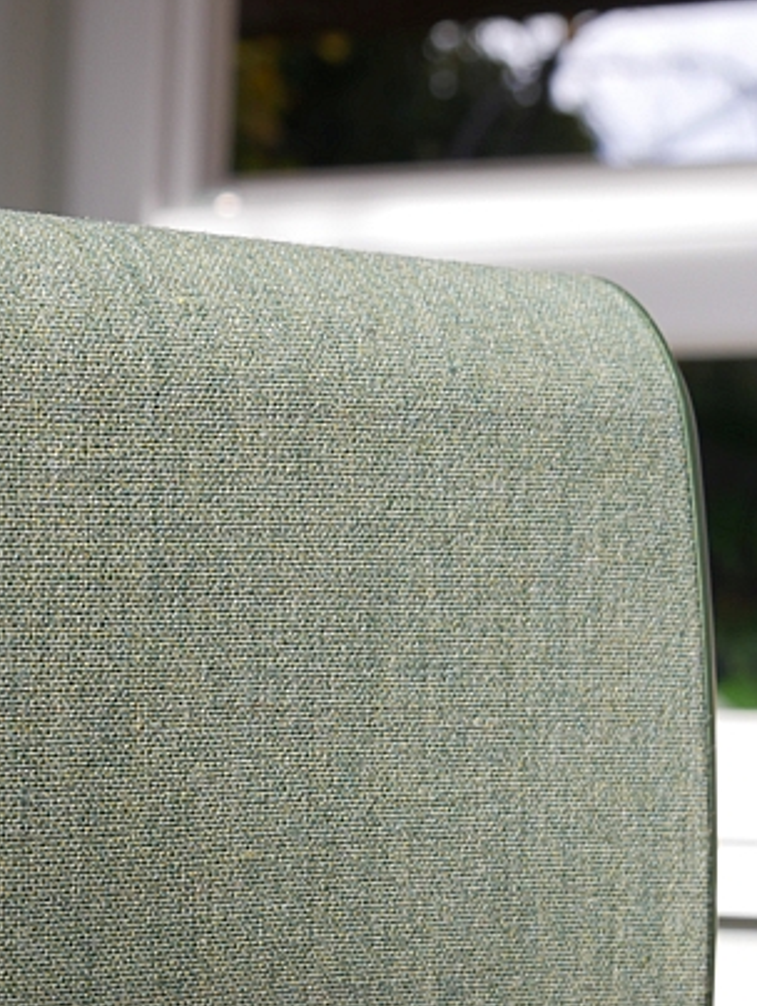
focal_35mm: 95
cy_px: 877
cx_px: 21
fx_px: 2764
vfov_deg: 20.3
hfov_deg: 15.3
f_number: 5.6
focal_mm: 24
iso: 200
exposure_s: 1/160
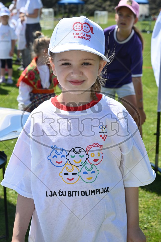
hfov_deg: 19.5
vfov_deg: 28.8
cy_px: 121
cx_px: 80
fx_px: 470
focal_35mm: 70
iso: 100
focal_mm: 70
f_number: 9
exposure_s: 1/250
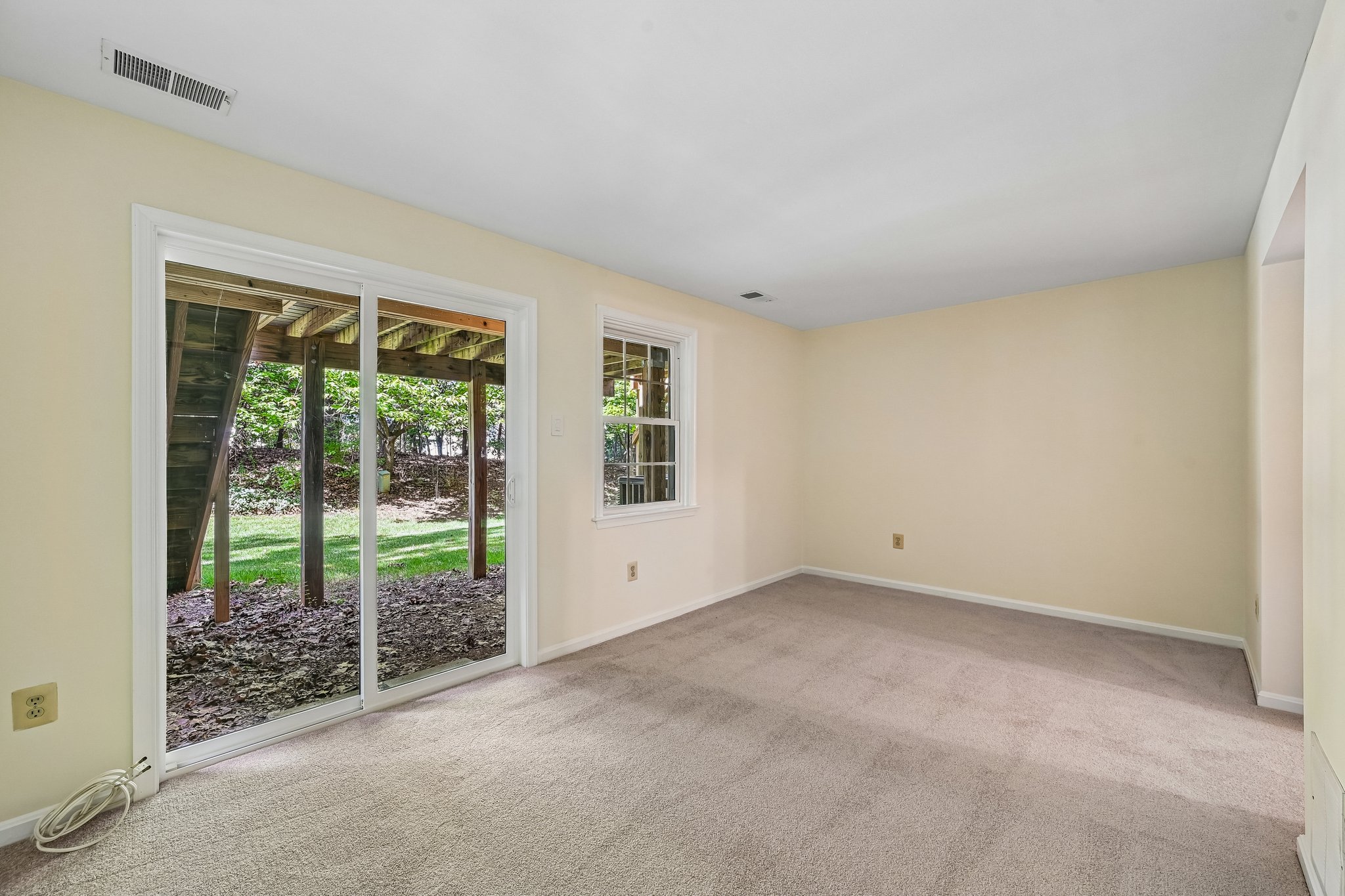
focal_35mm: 14
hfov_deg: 104.3
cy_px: 448
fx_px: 523
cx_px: 672
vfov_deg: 81.2
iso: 400
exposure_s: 1/13
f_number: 8
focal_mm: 14
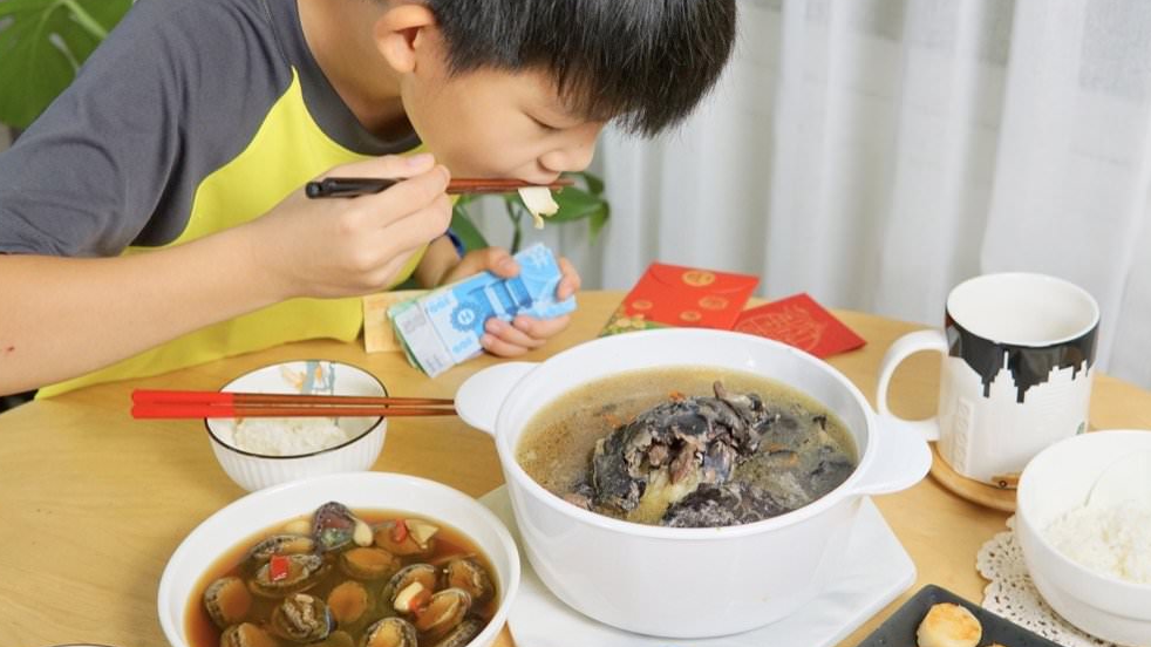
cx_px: 570
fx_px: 1465
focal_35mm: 48
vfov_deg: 24.9
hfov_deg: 42.9
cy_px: 280
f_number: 4
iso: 800
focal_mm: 30
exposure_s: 1/160
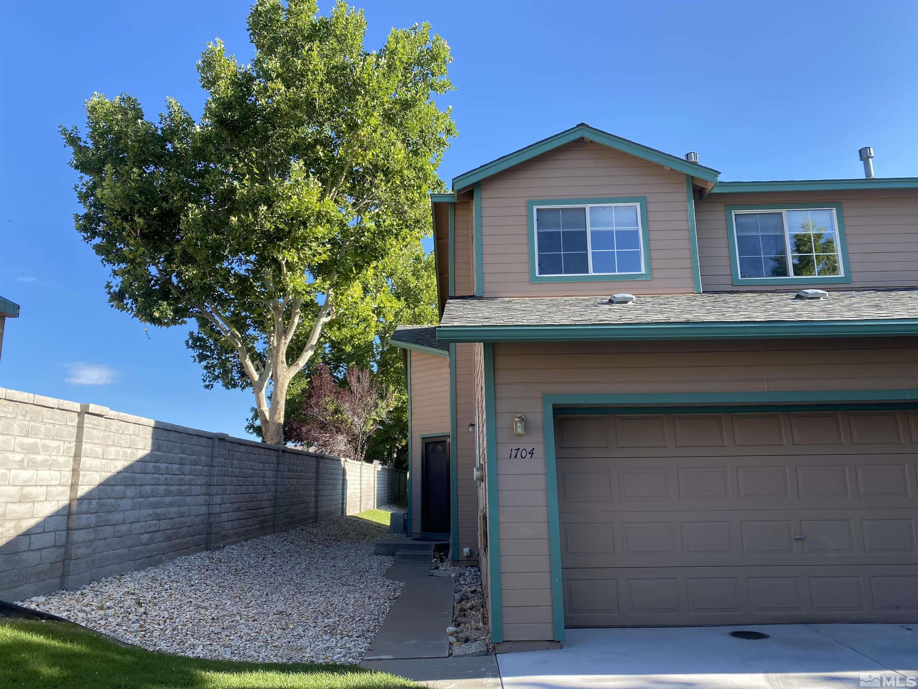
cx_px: 459
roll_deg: +0.9
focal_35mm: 26
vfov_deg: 53.1
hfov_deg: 67.3
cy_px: 344
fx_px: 690
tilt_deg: +11.2
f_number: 1.8
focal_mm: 4.25
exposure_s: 1/845
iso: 32
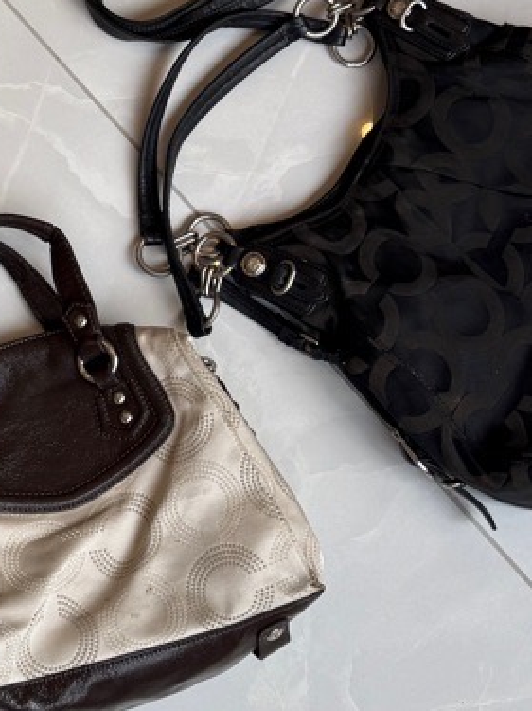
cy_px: 106
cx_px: 62
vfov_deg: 23.4
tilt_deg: -74.1
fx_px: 1681
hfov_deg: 17.7
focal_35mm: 82
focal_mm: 6.76
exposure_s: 1/383
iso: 80
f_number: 1.78
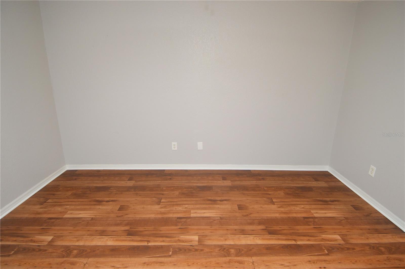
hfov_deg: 90.1
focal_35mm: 18
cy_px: 134
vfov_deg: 67.3
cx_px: 202
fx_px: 202
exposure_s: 1/60
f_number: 4
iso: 560
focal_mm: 12
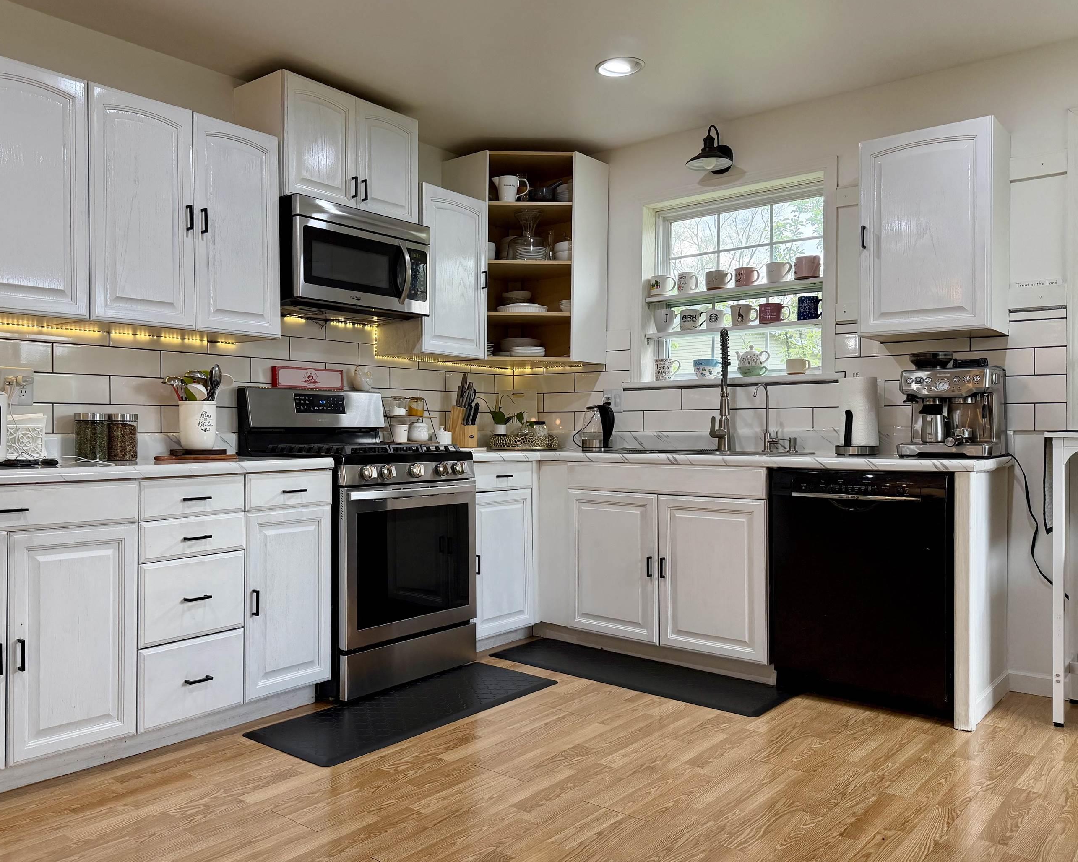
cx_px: 440
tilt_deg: -1.5
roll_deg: +0.0
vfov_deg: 51.5
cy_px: 433
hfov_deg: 61.8
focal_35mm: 28
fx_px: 893
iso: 200
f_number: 1.78
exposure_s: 1/176
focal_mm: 6.76
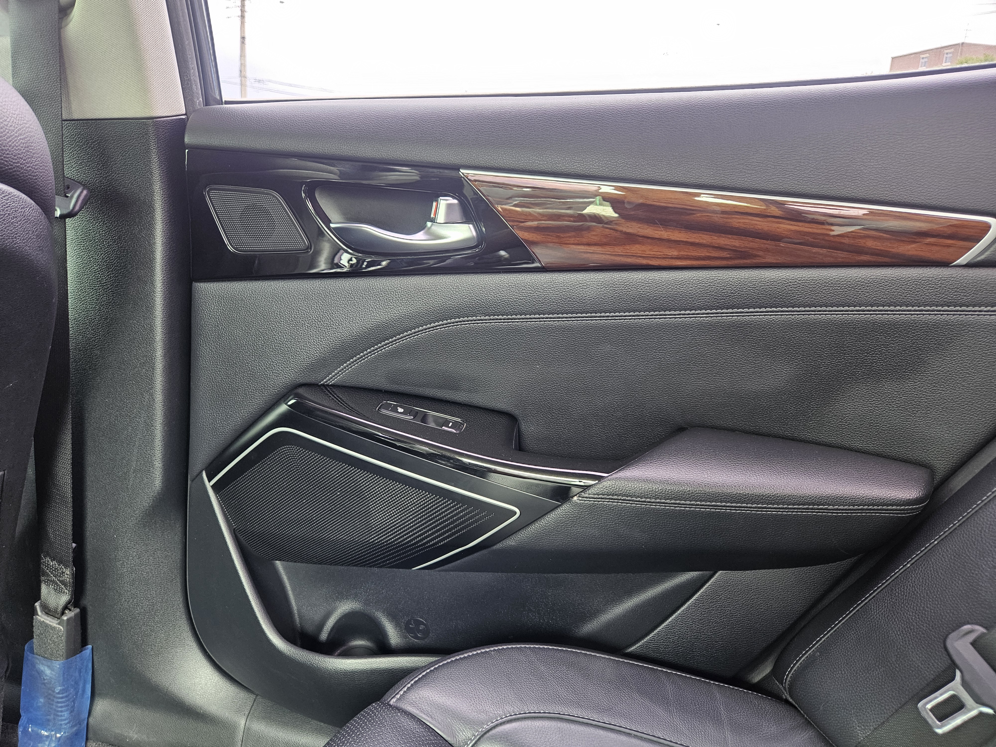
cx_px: 498
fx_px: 662
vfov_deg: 58.9
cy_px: 374
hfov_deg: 73.9
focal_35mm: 23
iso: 320
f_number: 1.8
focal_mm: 5.4
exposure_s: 1/74.1
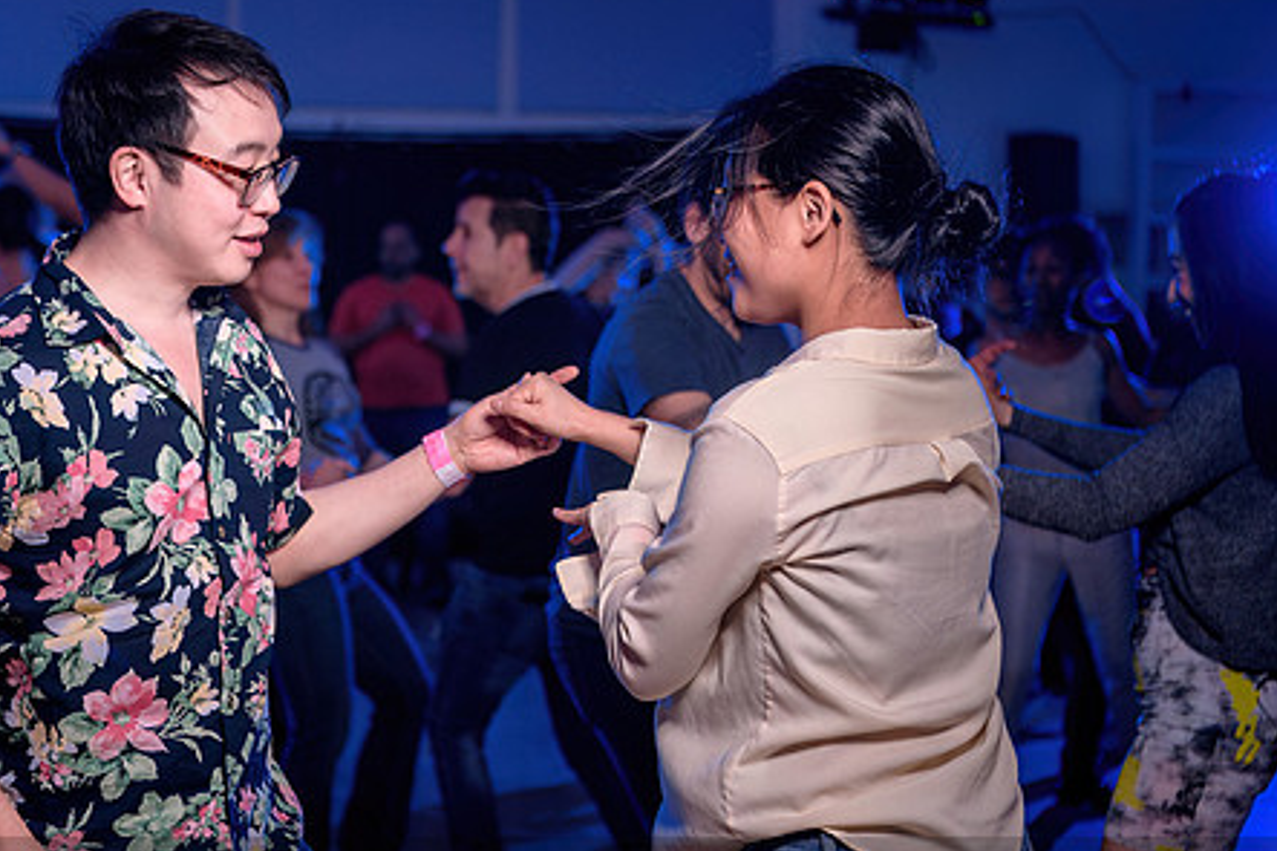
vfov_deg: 19.2
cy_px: 491
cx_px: 574
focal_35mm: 71
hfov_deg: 28.4
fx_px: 2517
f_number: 2.8
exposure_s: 1/100
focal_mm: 50
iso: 400
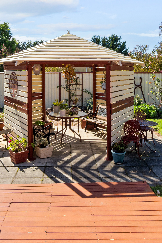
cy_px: 73
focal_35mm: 35
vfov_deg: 52.9
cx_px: 71
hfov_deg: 37.8
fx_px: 236
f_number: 8
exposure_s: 1/200
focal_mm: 10
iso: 100
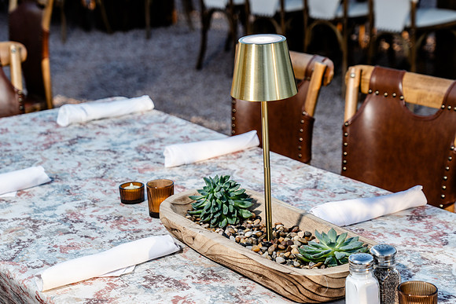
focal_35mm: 83
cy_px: 152
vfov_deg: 16.5
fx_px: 1046
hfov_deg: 24.6
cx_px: 228
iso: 100
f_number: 5.6
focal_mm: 73
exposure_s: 1/250
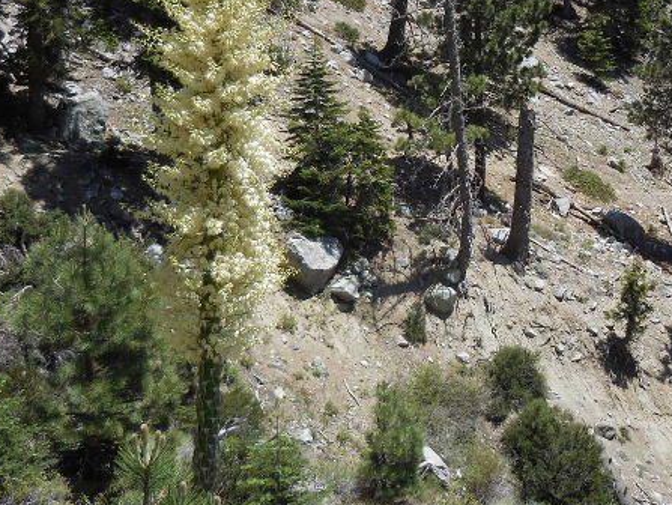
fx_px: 1321
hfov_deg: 28.4
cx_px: 422
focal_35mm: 68
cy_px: 110
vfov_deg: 21.4
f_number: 3.9
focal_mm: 7
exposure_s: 1/800
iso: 125
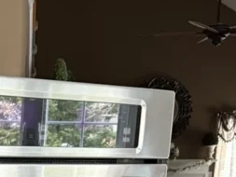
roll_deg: -0.2
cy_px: 328
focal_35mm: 97
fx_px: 662
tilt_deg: -11.9
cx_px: -52
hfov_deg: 19.0
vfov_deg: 13.5
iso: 500
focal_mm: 6.76
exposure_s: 1/60
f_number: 1.78
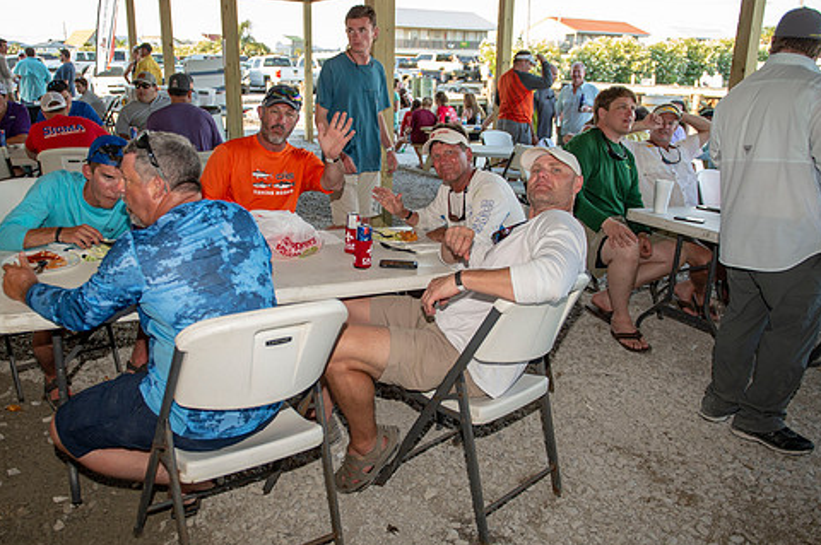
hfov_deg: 63.5
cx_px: 366
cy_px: 268
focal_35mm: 29
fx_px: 661
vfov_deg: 44.9
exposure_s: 1/100
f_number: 3.2
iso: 100
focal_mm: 24
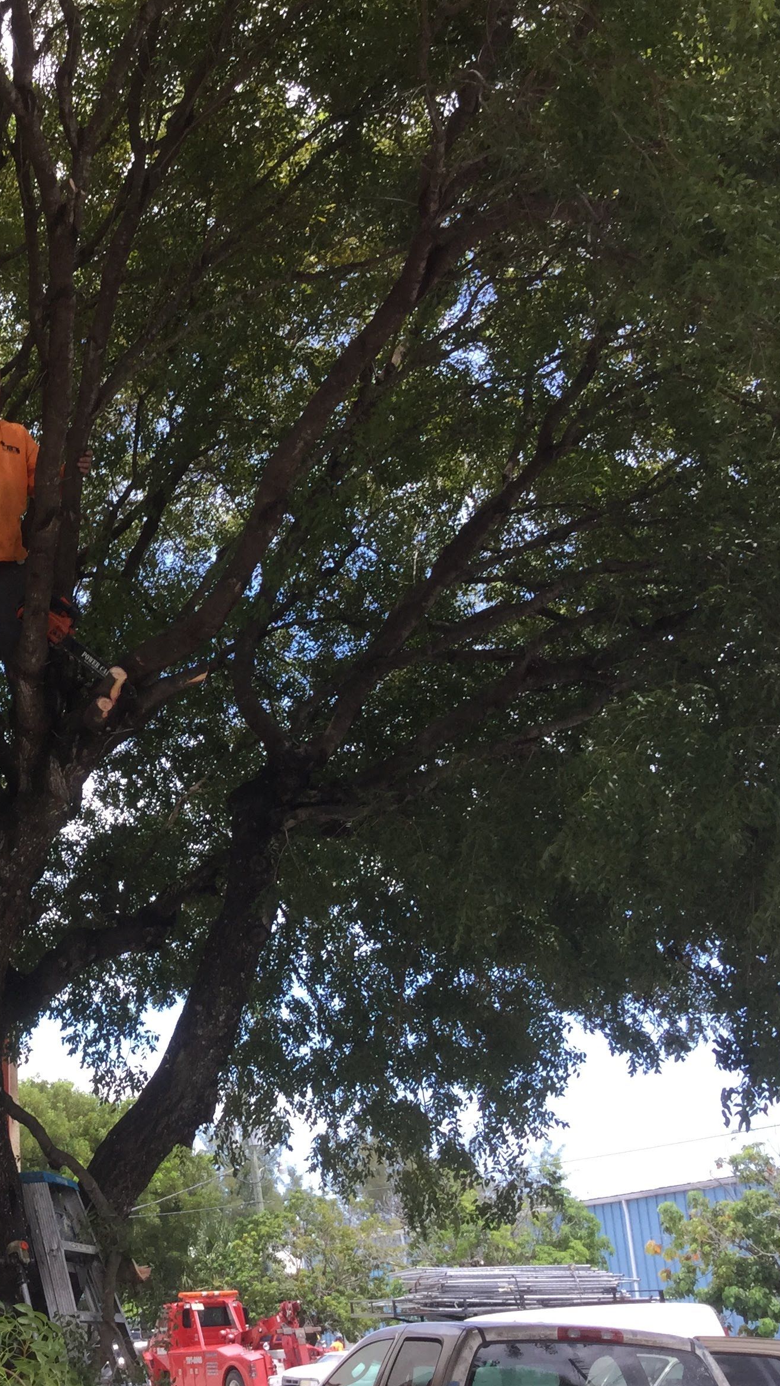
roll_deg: -0.1
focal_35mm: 47
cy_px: 693
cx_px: 1
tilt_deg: +20.0
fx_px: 1728
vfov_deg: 43.7
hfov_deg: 24.3
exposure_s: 1/251
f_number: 2.4
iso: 25
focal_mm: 3.3
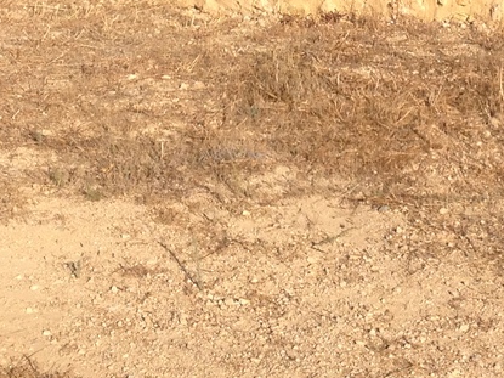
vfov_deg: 10.6
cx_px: 387
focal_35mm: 135
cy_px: -180
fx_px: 1965
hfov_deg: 14.5
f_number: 2.4
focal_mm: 4.28
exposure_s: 1/2045
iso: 50
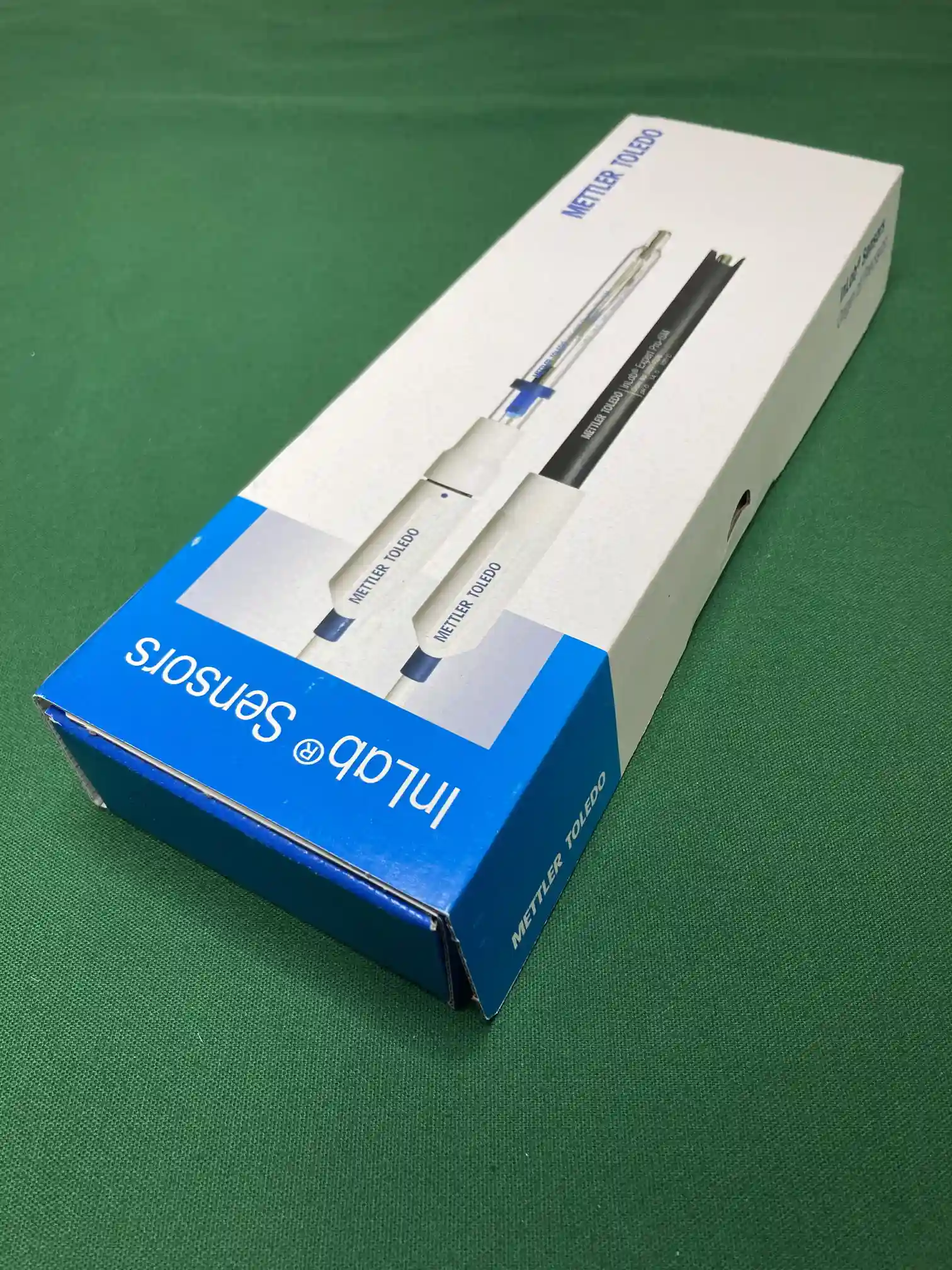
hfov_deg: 49.7
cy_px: 635
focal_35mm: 28
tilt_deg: -49.6
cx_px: 476
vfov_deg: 63.4
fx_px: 1027
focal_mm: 3.99
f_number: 1.8
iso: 50
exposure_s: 1/100
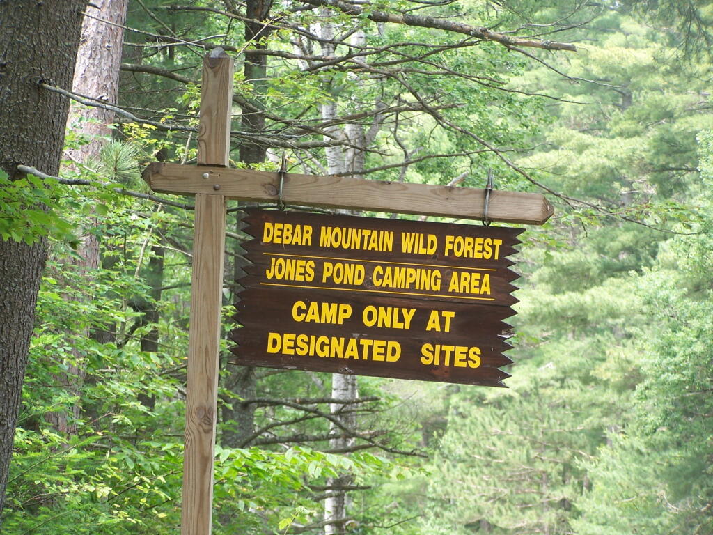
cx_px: 356
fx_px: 2863
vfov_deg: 10.7
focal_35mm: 139
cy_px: 268
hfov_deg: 14.2
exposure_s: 1/125
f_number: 3.2
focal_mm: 23.1
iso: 80
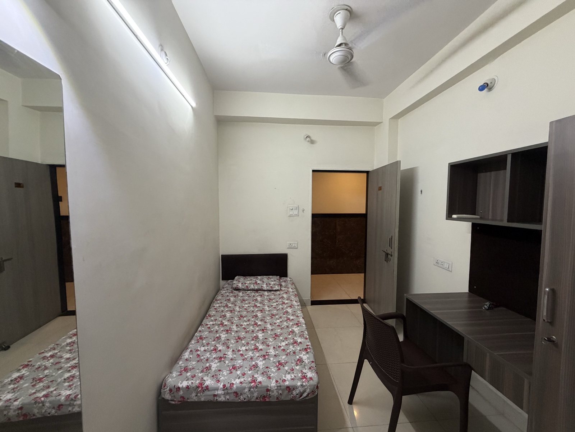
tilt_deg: -2.7
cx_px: 288
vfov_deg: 85.7
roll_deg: +0.6
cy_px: 216
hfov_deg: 102.1
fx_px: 233
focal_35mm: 14
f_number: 2.2
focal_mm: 2.22
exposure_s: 1/100
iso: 320
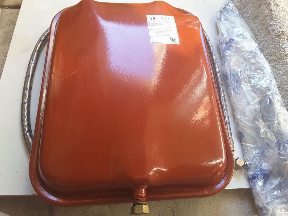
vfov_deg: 45.4
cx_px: 144
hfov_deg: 58.4
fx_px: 258
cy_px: 108
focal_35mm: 31
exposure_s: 1/50
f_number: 1.9
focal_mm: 2.9
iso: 50
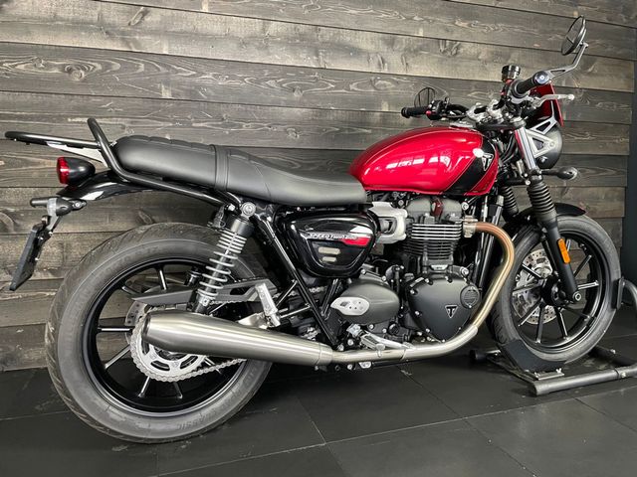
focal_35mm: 26
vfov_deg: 53.1
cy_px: 238
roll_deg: +0.0
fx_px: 478
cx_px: 318
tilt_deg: -6.9
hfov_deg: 67.3
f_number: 1.6
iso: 500
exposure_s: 1/50
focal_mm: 4.2
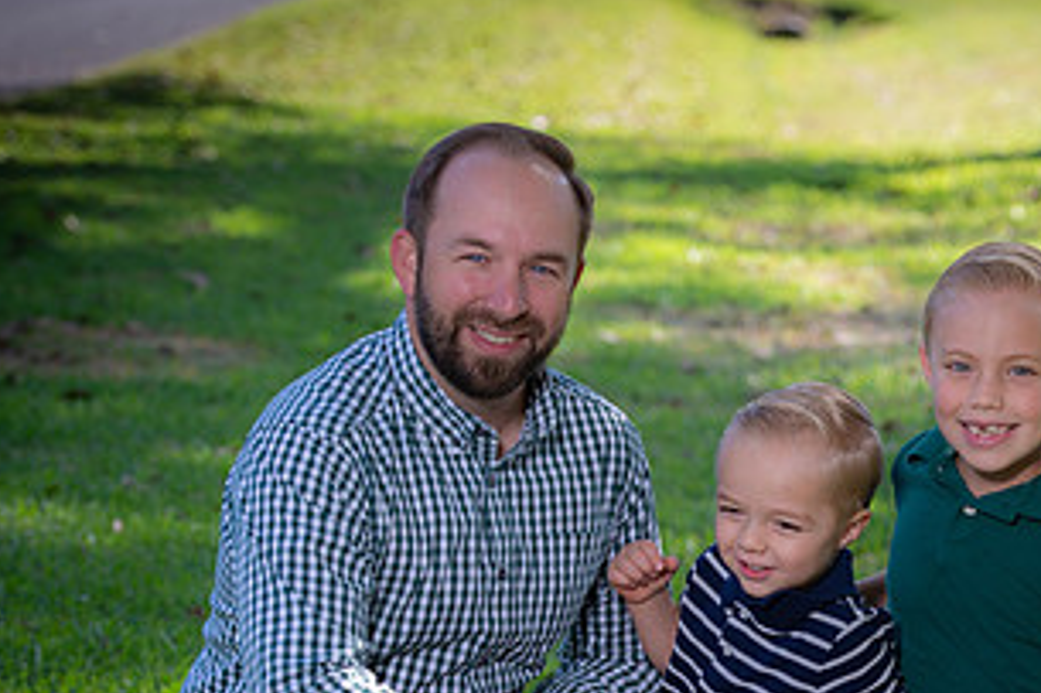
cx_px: 826
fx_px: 5057
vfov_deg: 7.8
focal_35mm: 175
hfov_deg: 11.7
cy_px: 652
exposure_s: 1/200
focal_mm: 92
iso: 160
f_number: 4.5
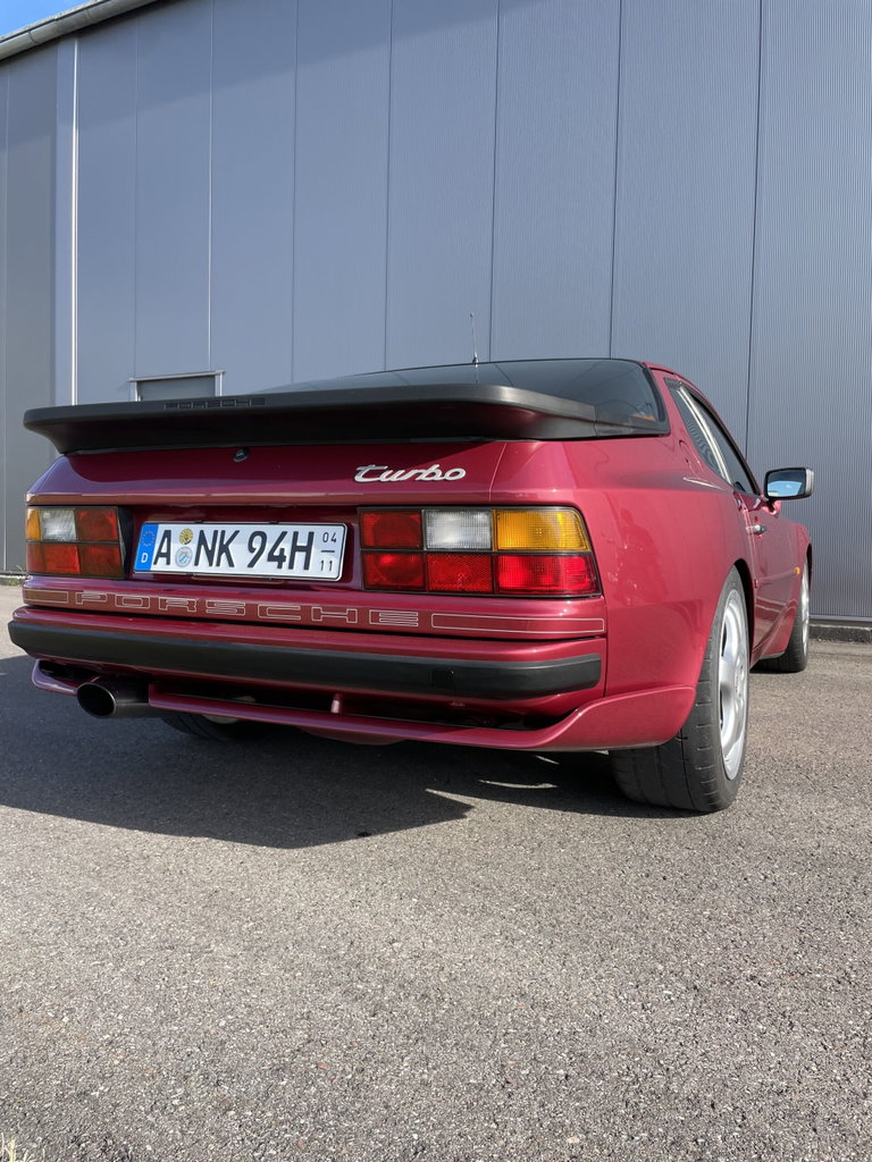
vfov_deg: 67.3
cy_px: 581
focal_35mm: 26
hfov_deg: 53.1
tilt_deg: -2.1
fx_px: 873
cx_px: 436
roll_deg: -1.8
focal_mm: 4.2
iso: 32
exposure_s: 1/924
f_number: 1.6
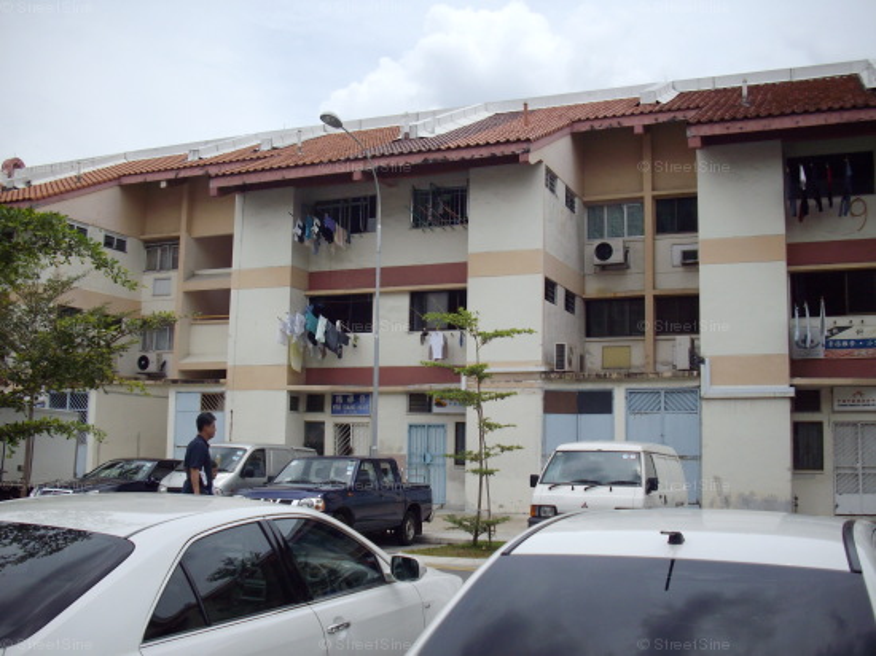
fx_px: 936
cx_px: 438
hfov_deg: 50.2
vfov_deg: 38.6
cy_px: 328
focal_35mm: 37
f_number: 5.6
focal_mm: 6.2
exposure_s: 1/500
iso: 80
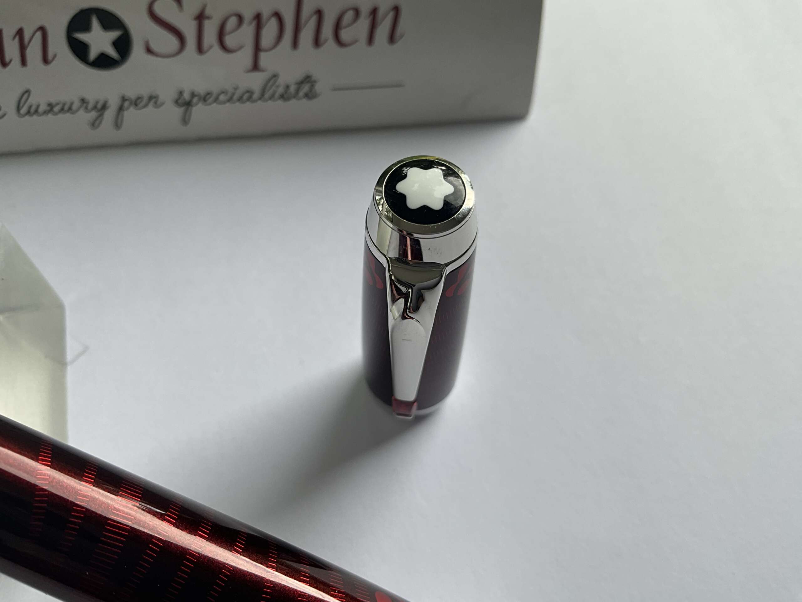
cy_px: 301
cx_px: 401
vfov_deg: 48.2
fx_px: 672
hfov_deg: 61.7
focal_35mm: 29
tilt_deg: -60.9
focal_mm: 3
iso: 20
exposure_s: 1/122
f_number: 1.8
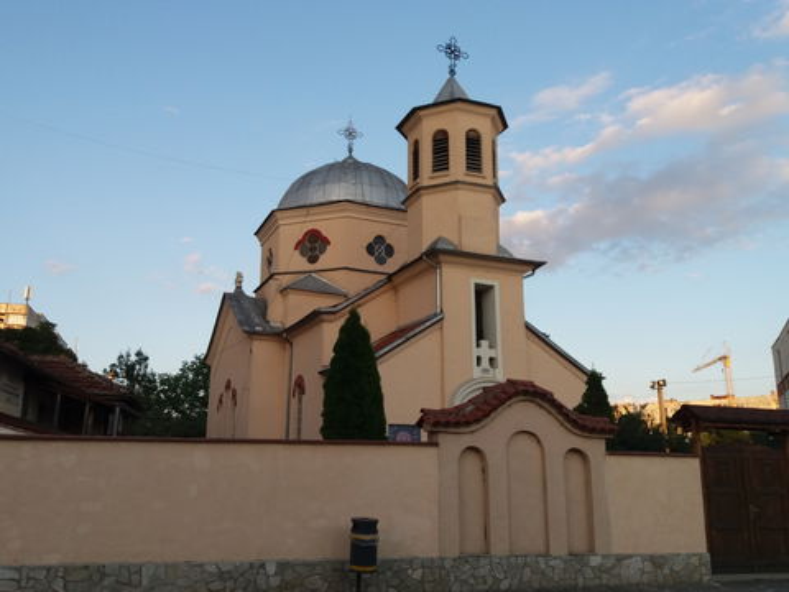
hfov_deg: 63.4
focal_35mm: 28
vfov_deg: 49.7
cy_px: 296
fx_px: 638
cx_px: 394
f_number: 1.9
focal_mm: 3.7
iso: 64
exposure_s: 1/420
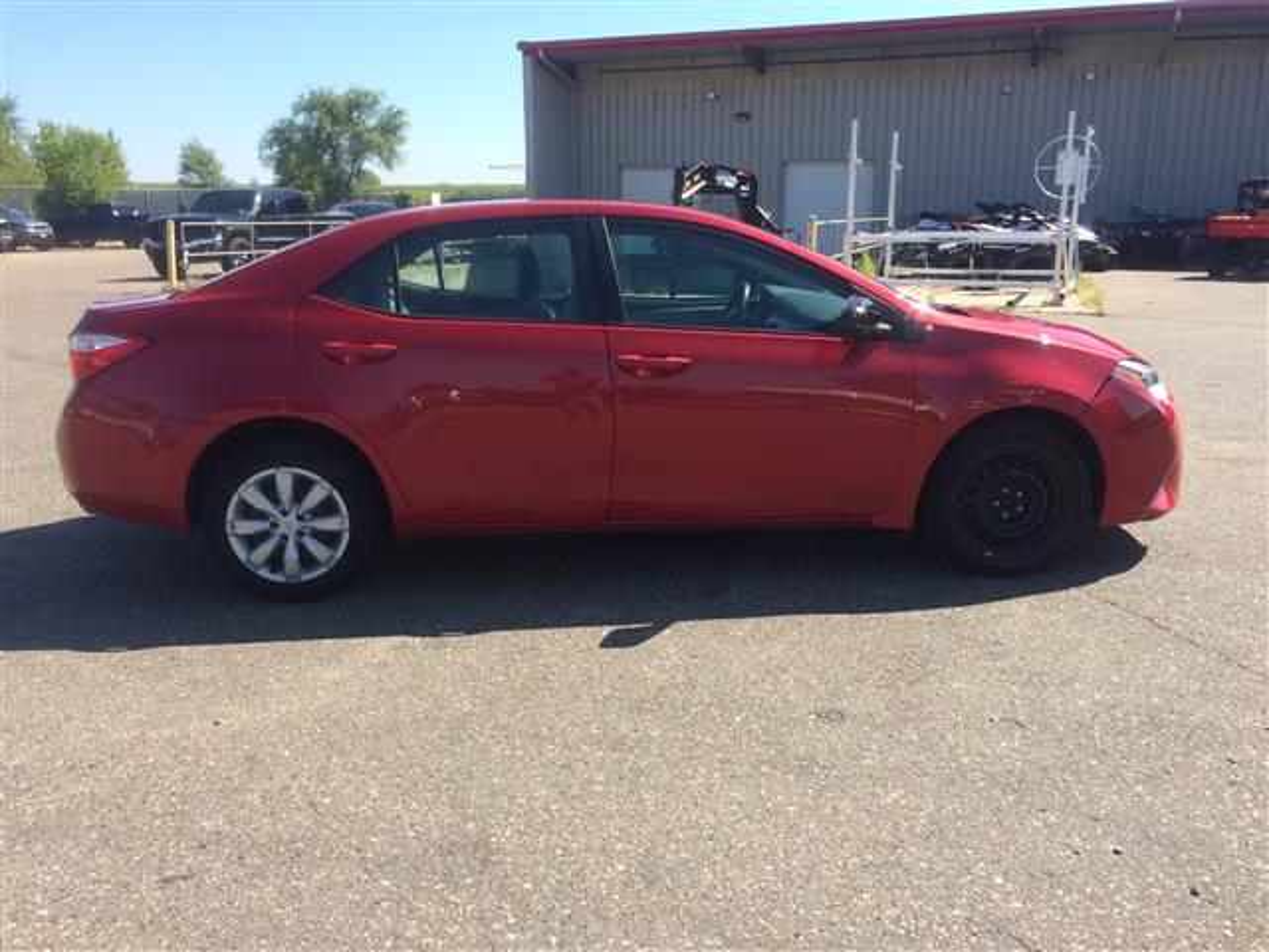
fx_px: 1063
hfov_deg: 61.7
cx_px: 634
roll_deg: +1.0
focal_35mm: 29
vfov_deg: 48.2
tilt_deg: -14.9
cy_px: 476
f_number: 2.2
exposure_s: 1/954
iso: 32
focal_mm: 4.15
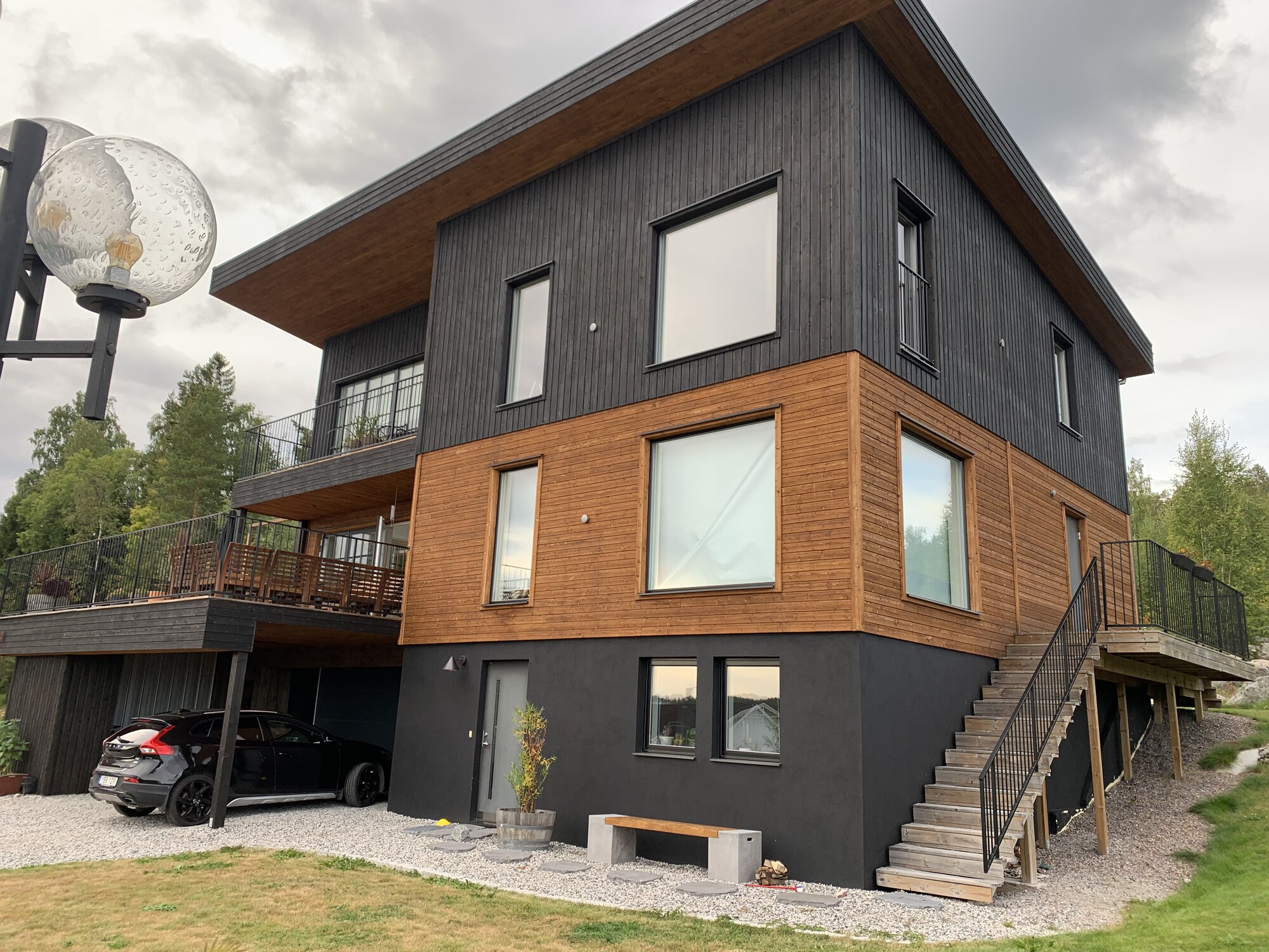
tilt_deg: +13.8
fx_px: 953
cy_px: 476
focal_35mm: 26
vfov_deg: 53.1
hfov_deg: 67.3
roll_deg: -3.2
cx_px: 634
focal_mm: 4.25
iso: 25
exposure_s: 1/173
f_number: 1.8
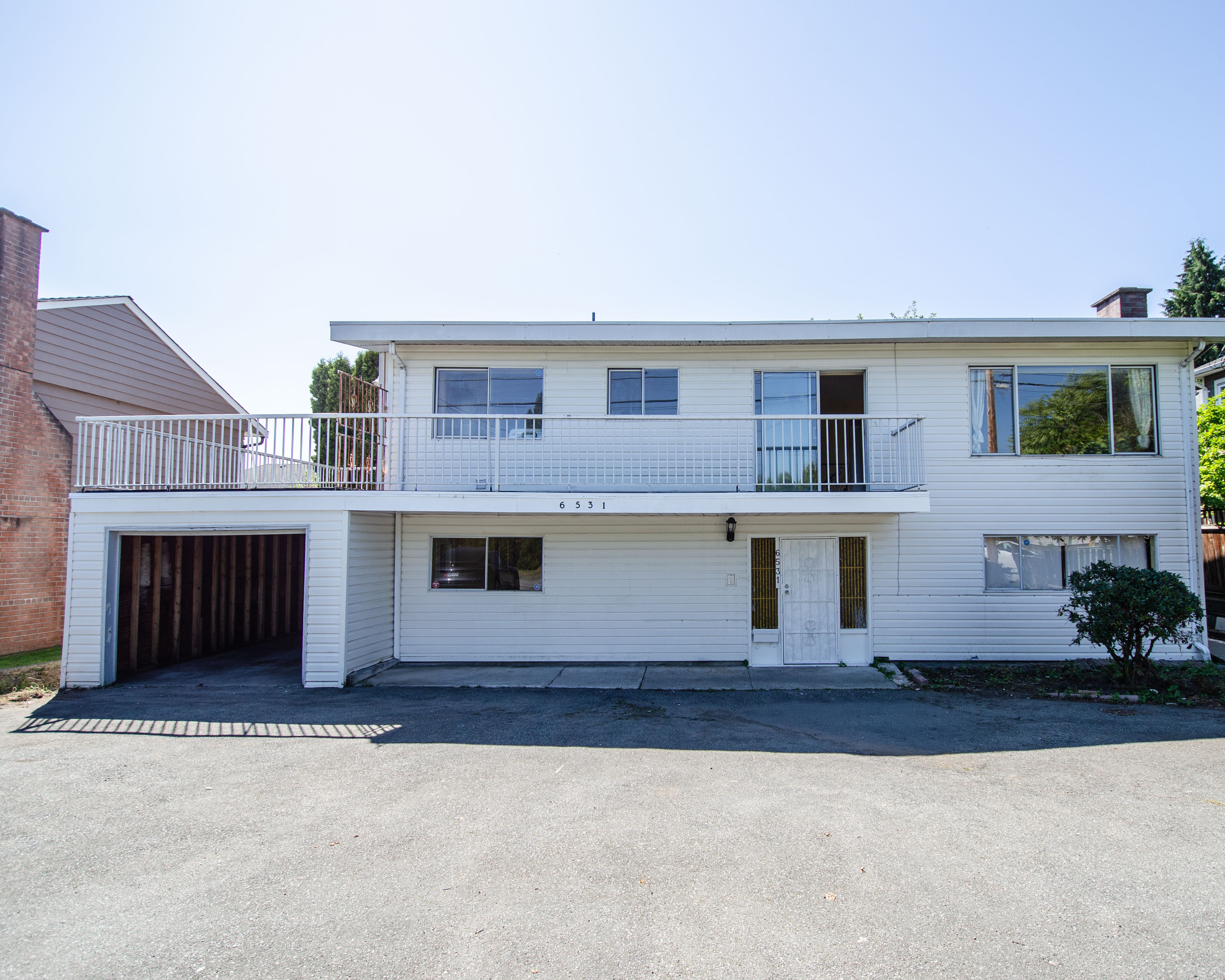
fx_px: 616
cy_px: 491
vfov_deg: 77.0
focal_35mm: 17
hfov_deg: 89.1
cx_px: 698
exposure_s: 1/640
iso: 100
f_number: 3.5
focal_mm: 10
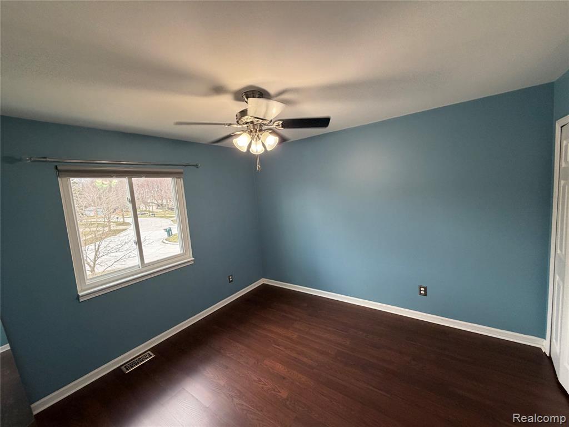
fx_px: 230
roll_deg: +4.9
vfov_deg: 85.7
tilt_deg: -4.6
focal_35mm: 14
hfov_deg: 102.1
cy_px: 214
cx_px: 284
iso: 160
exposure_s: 1/60
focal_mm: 2.22
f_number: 2.2
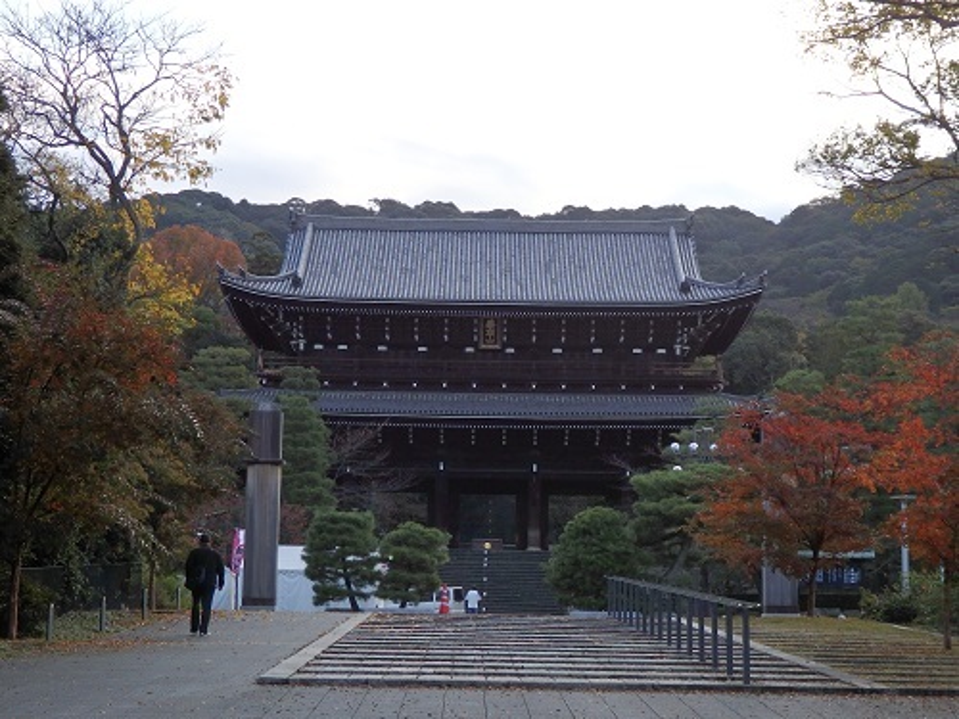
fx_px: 1828
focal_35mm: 66
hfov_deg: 29.4
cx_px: 480
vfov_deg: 22.3
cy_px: 360
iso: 125
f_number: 4.4
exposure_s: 1/320
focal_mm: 11.9
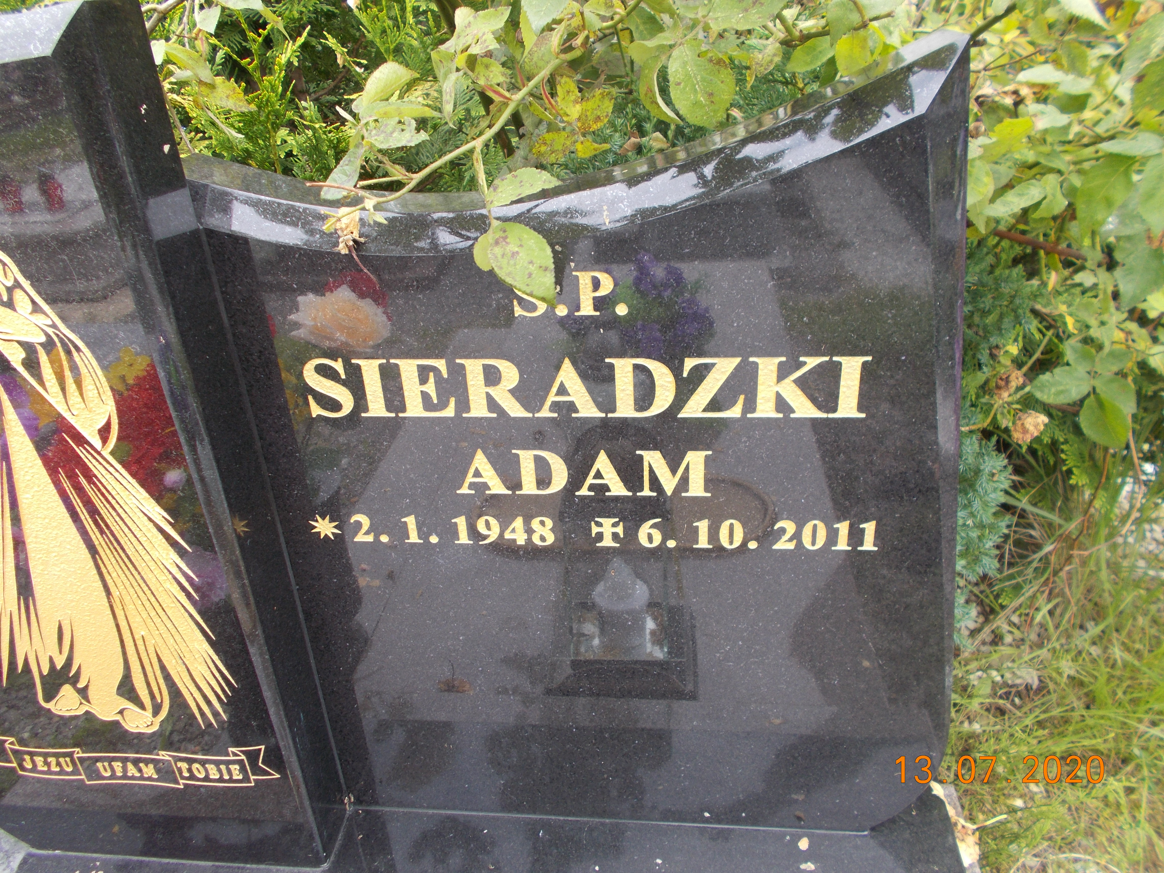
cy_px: 436
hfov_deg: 67.3
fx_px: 874
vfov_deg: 53.1
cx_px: 582
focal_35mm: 26
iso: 80
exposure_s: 1/100
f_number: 3.2
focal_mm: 4.6
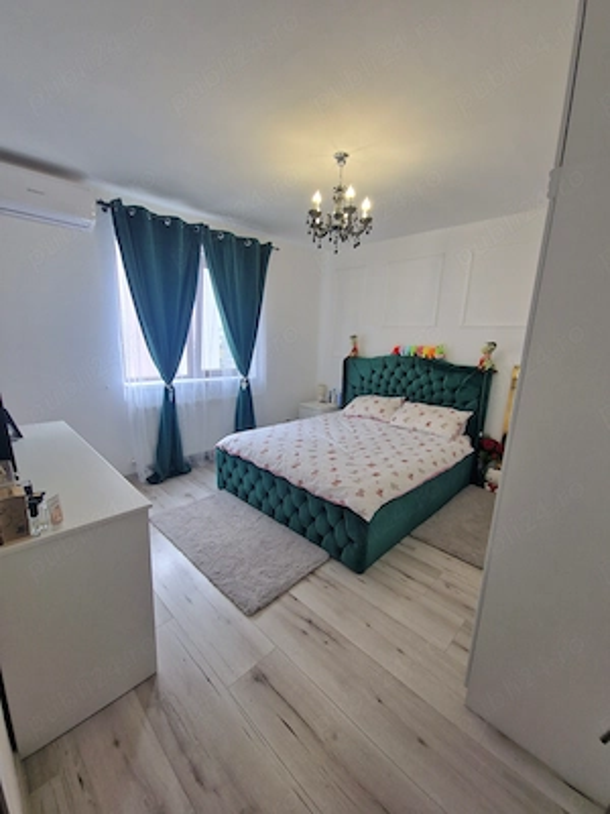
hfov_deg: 89.9
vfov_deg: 106.2
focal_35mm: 13
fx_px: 305
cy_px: 407
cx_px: 305
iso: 100
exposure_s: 1/100
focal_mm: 2.2
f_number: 2.2
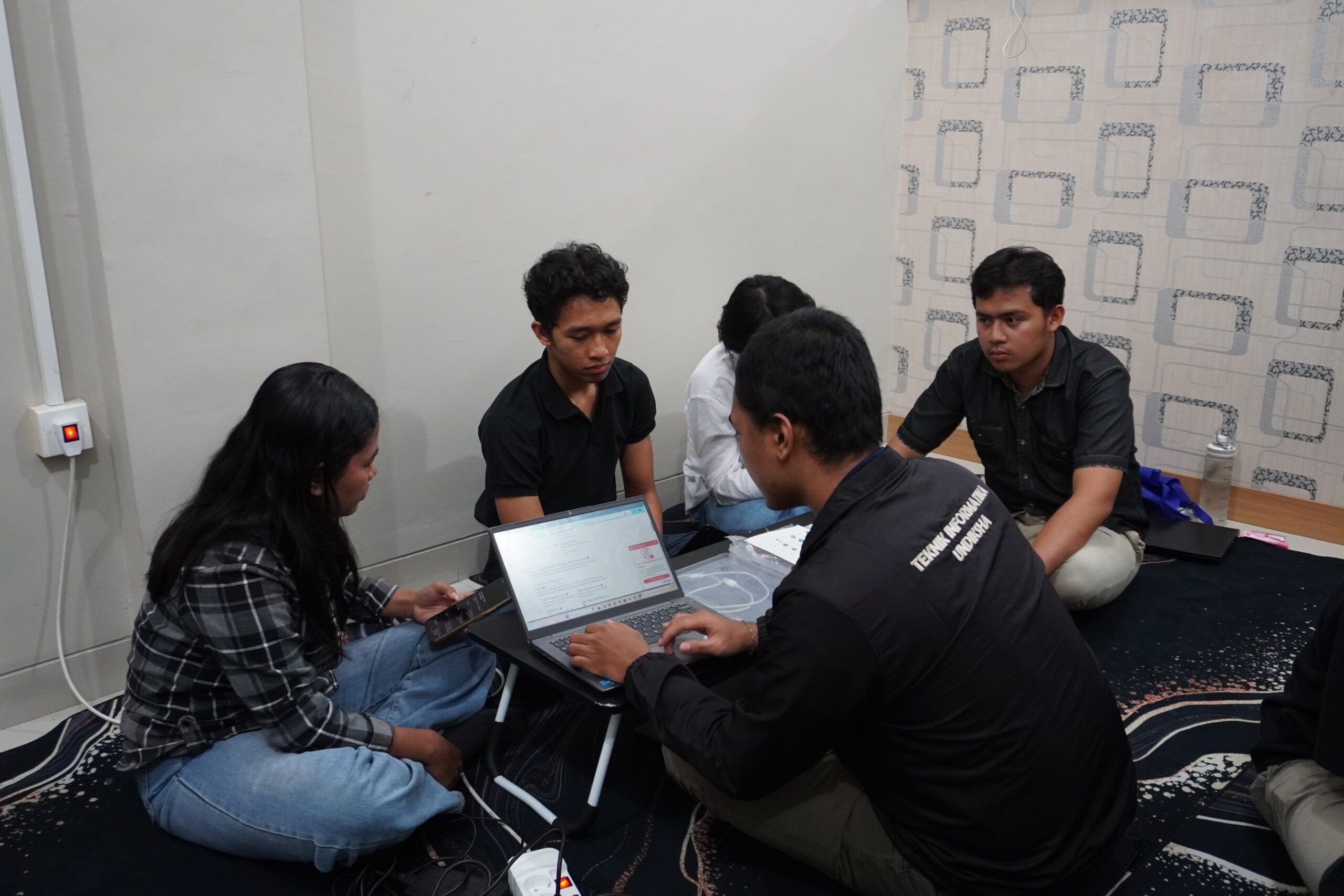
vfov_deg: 41.7
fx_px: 1176
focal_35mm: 32
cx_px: 672
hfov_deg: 59.5
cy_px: 448
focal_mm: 21
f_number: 4
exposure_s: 1/40
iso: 2000
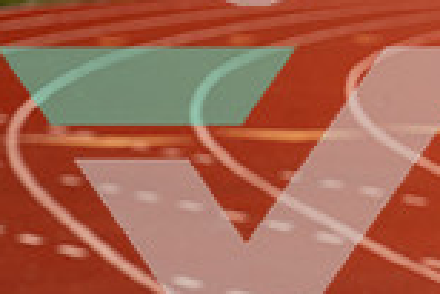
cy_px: -147
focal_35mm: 199
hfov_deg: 9.9
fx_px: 2434
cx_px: 734
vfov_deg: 6.8
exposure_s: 1/640
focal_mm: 53
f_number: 5.6
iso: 100
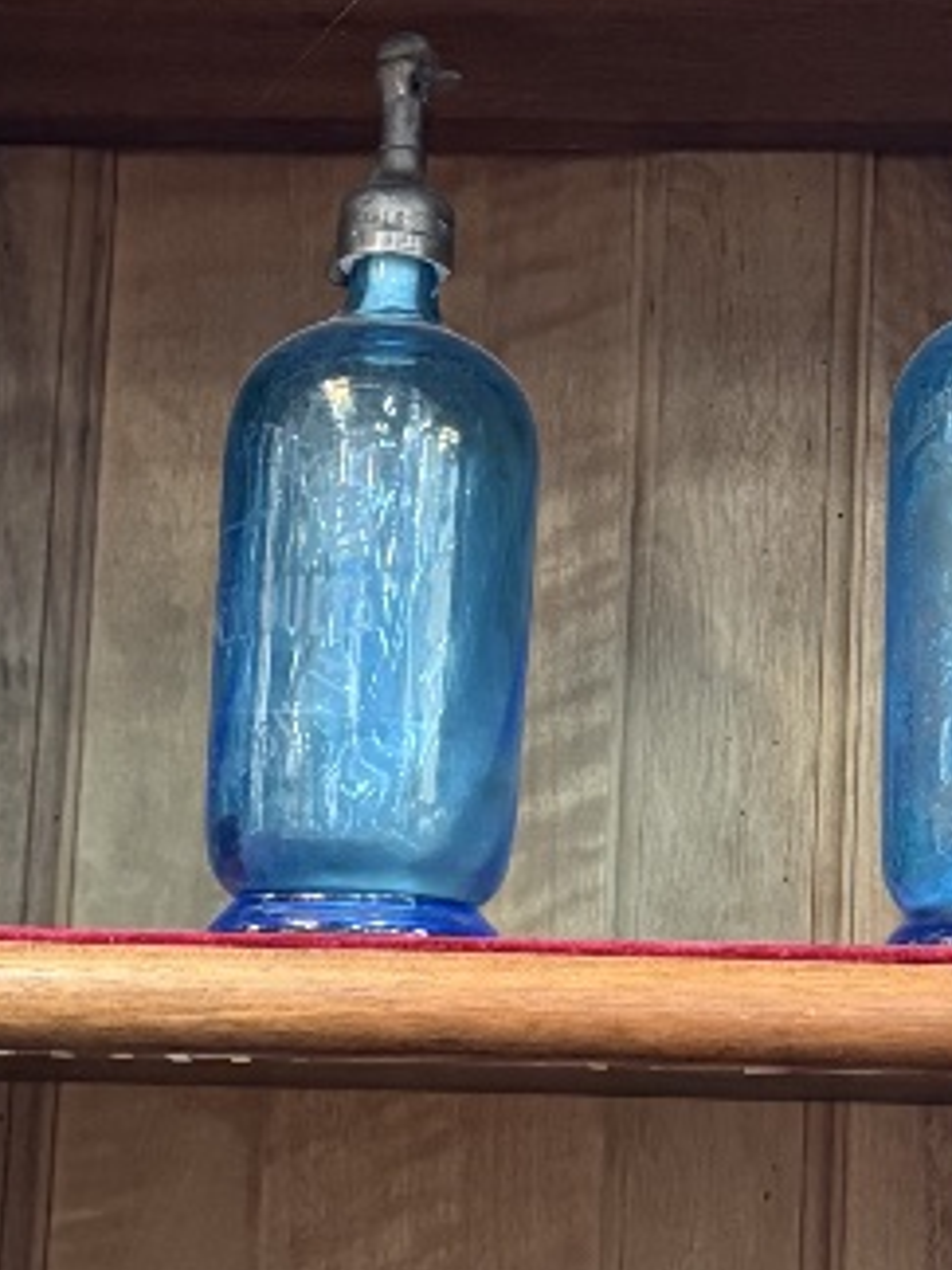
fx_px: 3264
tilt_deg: +9.9
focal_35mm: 89
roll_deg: -2.0
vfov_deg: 22.0
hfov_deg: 16.4
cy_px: 643
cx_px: 831
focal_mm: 6.76
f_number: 1.78
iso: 800
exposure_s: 1/33
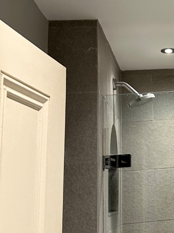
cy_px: 95
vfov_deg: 31.1
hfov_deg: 21.5
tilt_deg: +14.4
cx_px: 223
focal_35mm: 62
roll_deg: +5.8
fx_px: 416
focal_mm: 6.86
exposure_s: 1/50
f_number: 1.78
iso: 200
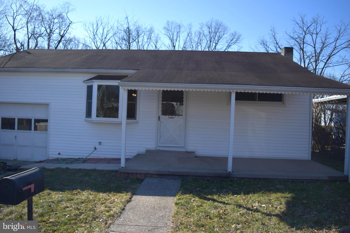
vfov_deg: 47.9
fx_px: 262
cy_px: 116
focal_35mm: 27
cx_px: 175
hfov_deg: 67.4
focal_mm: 18
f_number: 3.5
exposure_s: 1/2000
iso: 200
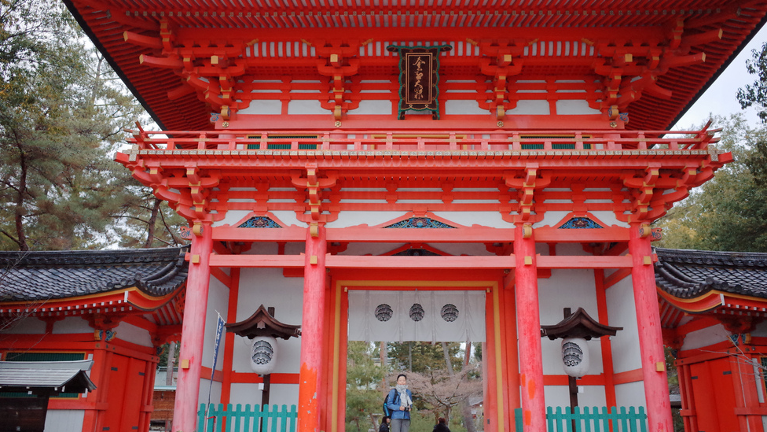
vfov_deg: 38.9
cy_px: 229
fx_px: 610
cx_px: 390
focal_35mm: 30
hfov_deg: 64.3
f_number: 2.8
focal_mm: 18.3
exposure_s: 1/1600
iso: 1600
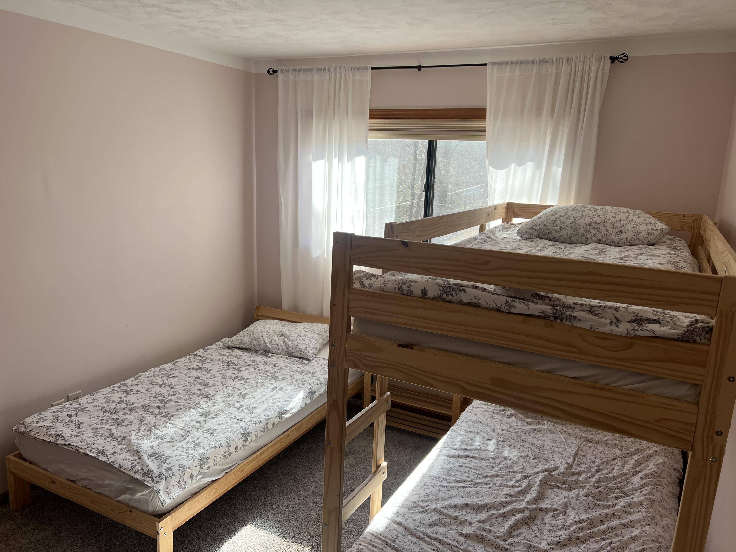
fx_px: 553
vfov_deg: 53.1
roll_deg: -2.6
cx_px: 368
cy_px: 276
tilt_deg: -11.7
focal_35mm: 26
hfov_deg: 67.3
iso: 40
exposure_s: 1/253
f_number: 1.5
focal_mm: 5.7
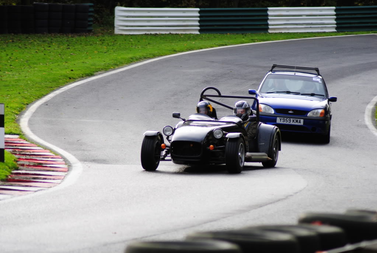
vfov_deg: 5.6
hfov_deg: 8.3
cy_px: 126
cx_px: 188
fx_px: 2595
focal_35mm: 248
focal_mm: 165
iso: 200
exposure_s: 1/320
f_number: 4.5
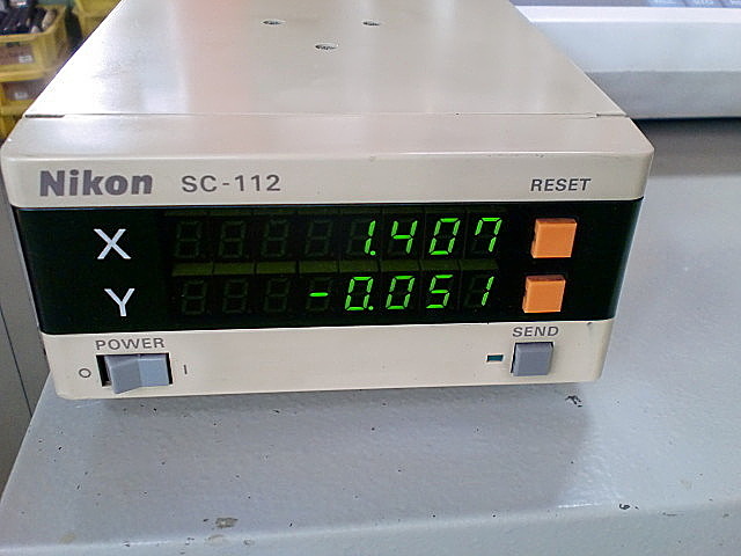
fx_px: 749
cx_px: 370
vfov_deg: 40.7
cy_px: 278
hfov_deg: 52.6
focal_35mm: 35
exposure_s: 1/60
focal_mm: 6.3
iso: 320
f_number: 3.1
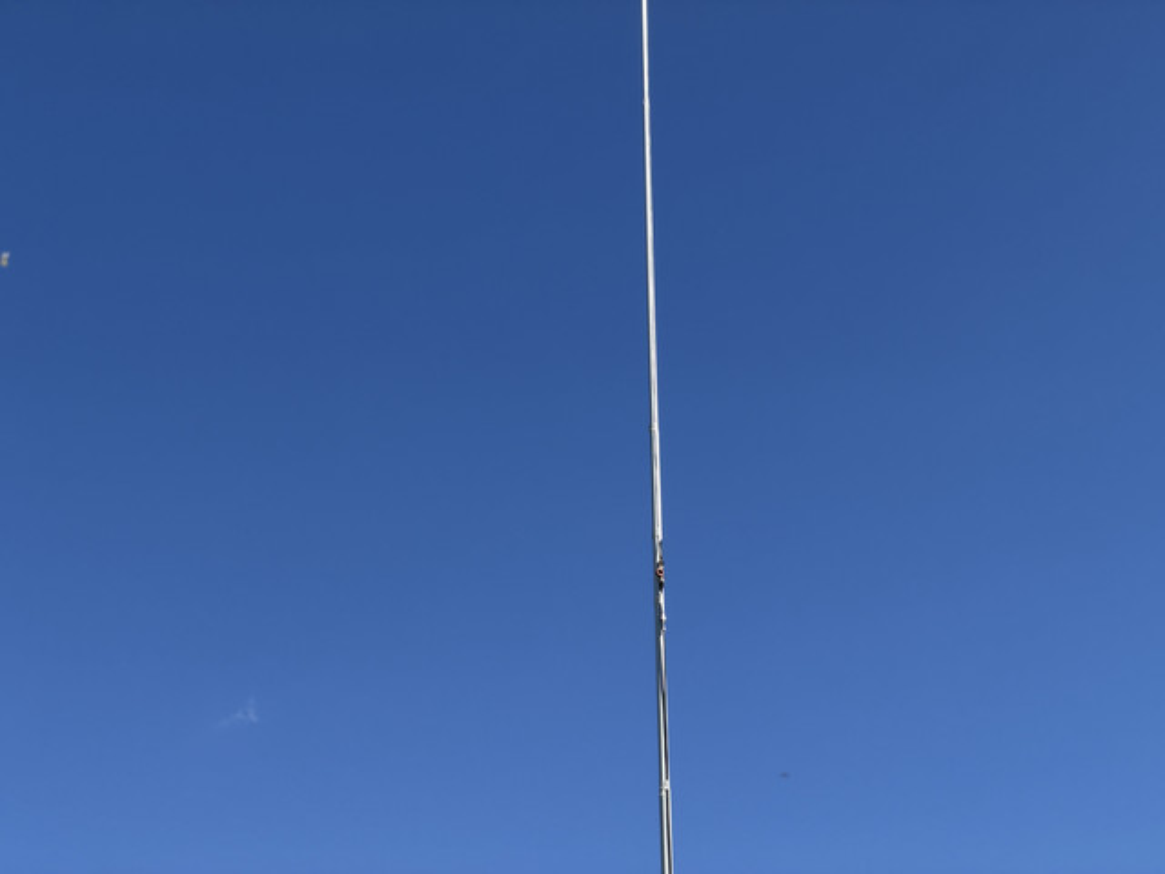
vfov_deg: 14.8
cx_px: 582
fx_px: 3365
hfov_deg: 19.6
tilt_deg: +26.7
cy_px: 437
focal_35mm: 100
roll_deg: +1.4
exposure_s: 1/638
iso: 25
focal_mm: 16.89
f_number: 2.8
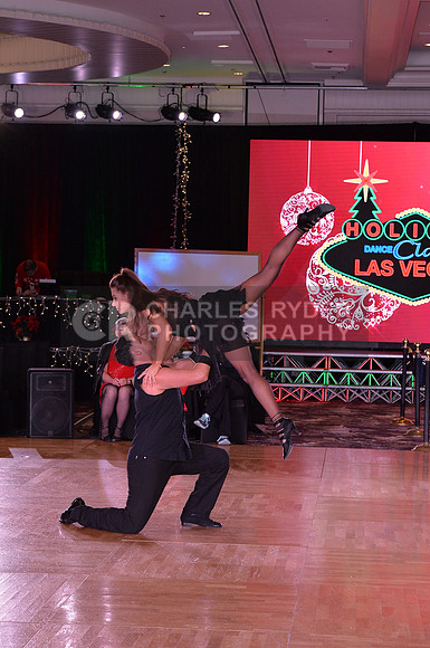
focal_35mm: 86
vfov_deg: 23.7
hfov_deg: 15.8
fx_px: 1545
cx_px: 215
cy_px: 324
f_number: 7.1
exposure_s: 1/250
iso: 2000
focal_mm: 86
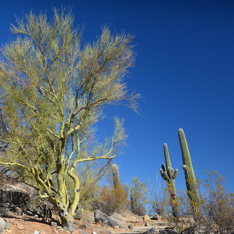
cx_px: 52
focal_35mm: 44
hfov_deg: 37.2
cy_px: 109
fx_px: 337
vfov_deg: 38.3
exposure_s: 1/100
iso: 200
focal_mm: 32
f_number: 11
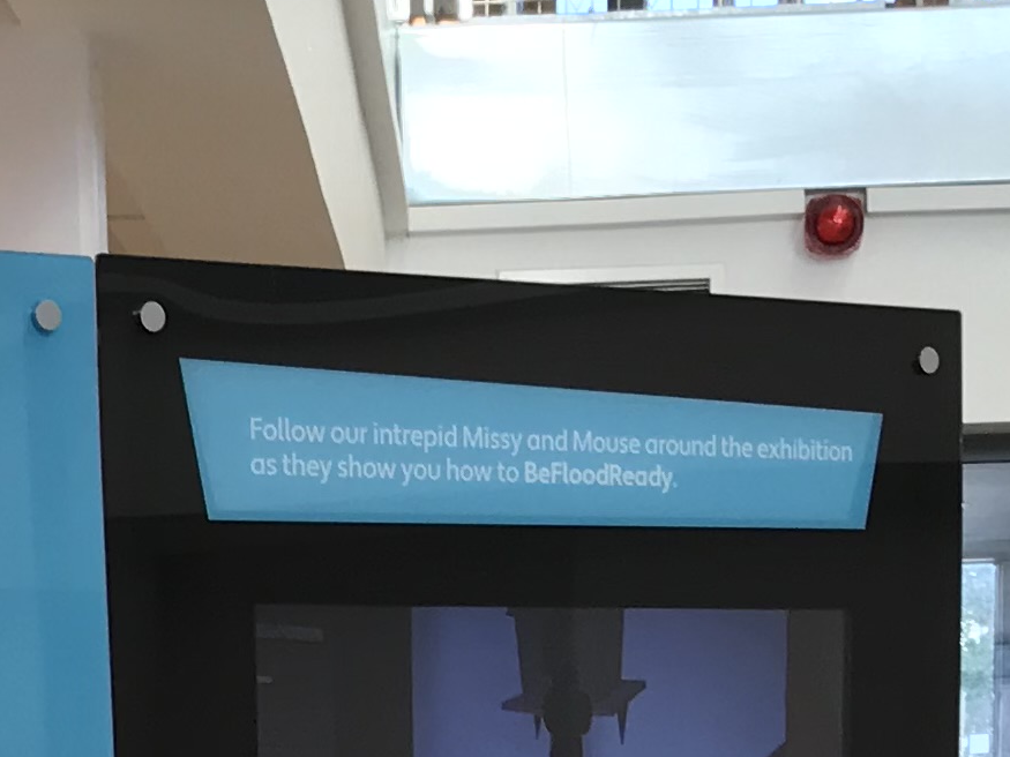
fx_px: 3763
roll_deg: +2.3
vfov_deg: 10.7
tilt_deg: -10.1
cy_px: 1441
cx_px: 293
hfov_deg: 15.2
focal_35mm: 129
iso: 32
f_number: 1.8
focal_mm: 3.99
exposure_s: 1/50
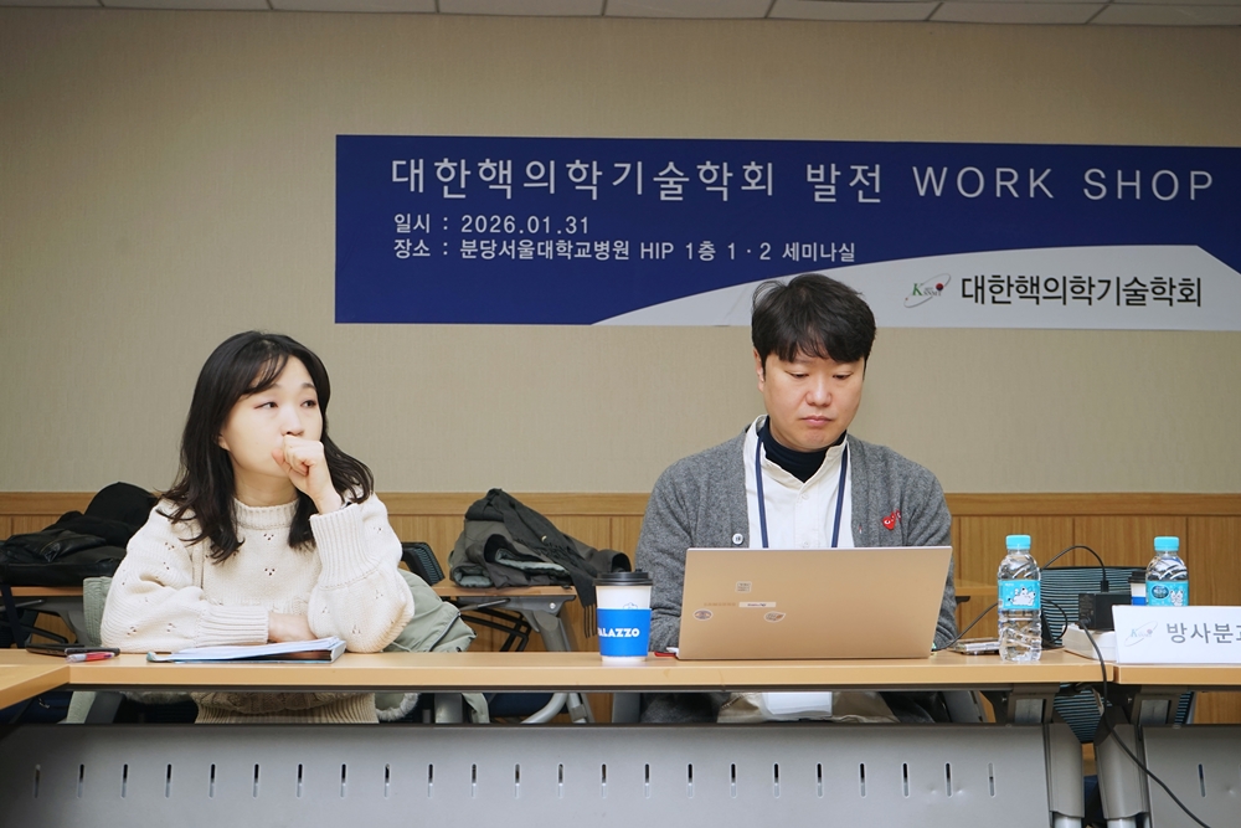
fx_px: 1965
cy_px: 414
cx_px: 620
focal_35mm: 57
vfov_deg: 23.8
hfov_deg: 35.0
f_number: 7.1
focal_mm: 57
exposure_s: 1/60
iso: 400
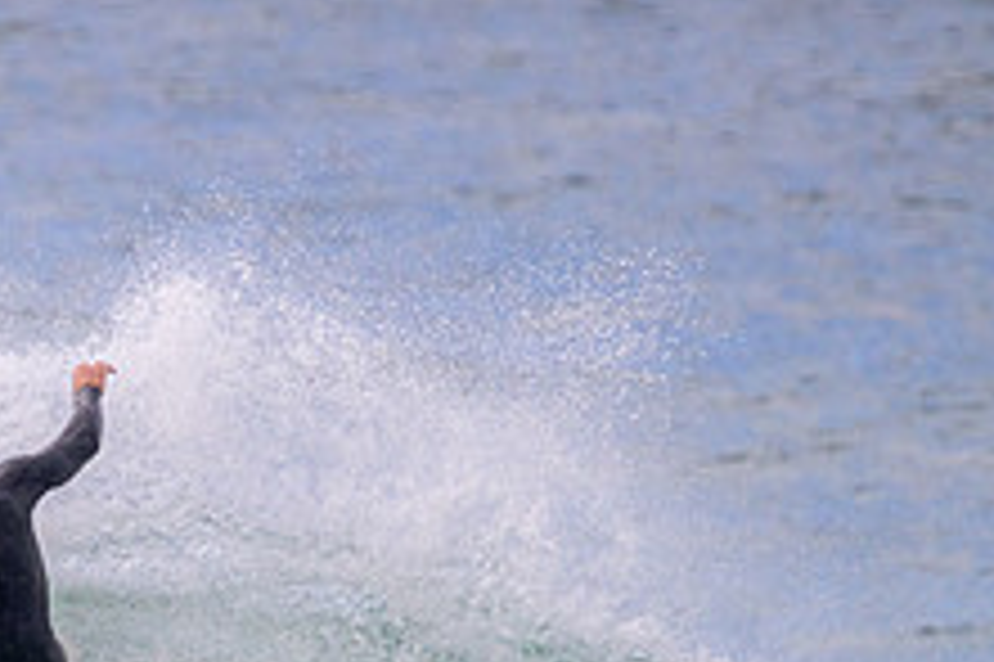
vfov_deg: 0.7
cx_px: -252
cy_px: 759
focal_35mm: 2103
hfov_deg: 1.0
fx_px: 58021
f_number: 11
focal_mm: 800
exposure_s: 1/2000
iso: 1000
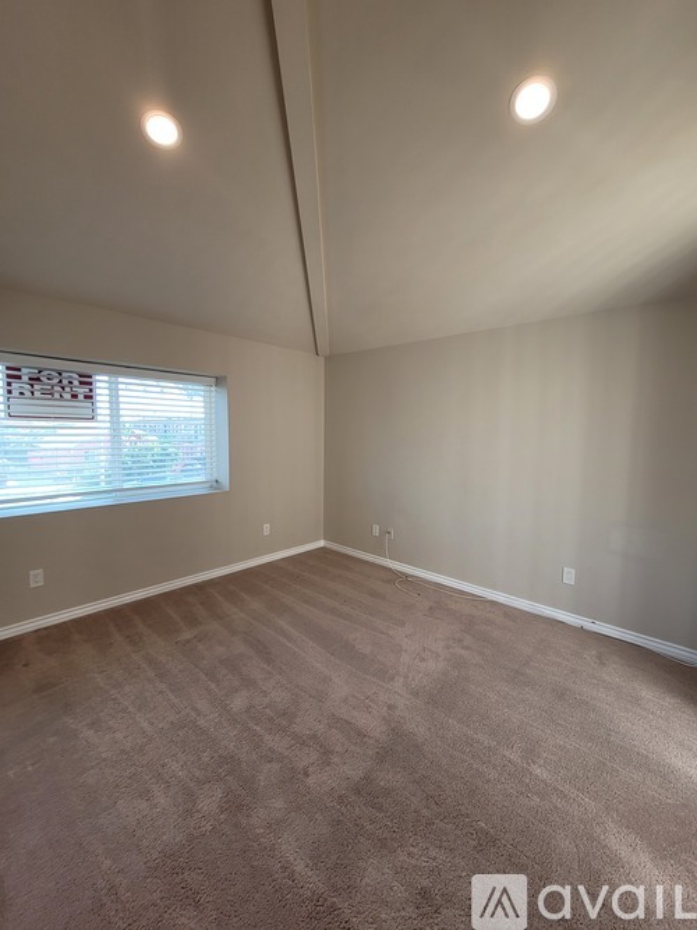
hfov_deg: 89.9
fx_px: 349
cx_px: 348
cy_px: 465
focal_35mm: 13
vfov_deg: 106.2
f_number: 2.2
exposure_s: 1/120
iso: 80
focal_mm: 2.2
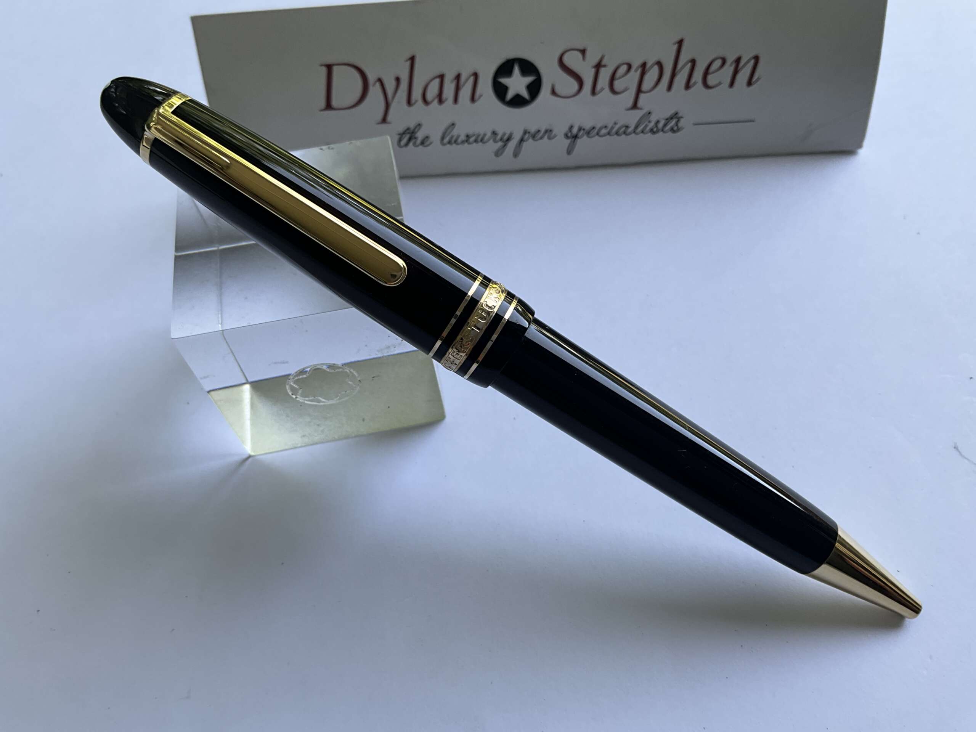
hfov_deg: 61.7
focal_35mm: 29
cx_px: 488
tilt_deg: -56.7
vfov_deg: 48.2
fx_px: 818
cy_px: 366
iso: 20
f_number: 1.8
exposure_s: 1/122
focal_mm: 3
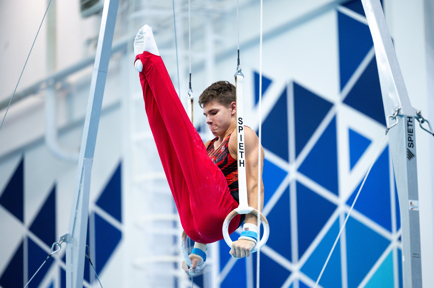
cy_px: 144
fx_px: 2409
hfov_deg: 10.3
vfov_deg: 6.9
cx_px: 217
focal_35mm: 200
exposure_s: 1/1250
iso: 2000
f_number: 2.8
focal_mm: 200
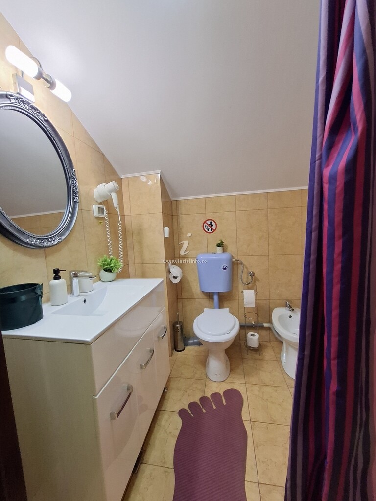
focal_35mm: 13
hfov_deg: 89.9
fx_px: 188
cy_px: 250
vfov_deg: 106.2
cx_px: 188
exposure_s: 1/25
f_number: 2.2
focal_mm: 1.74
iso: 320
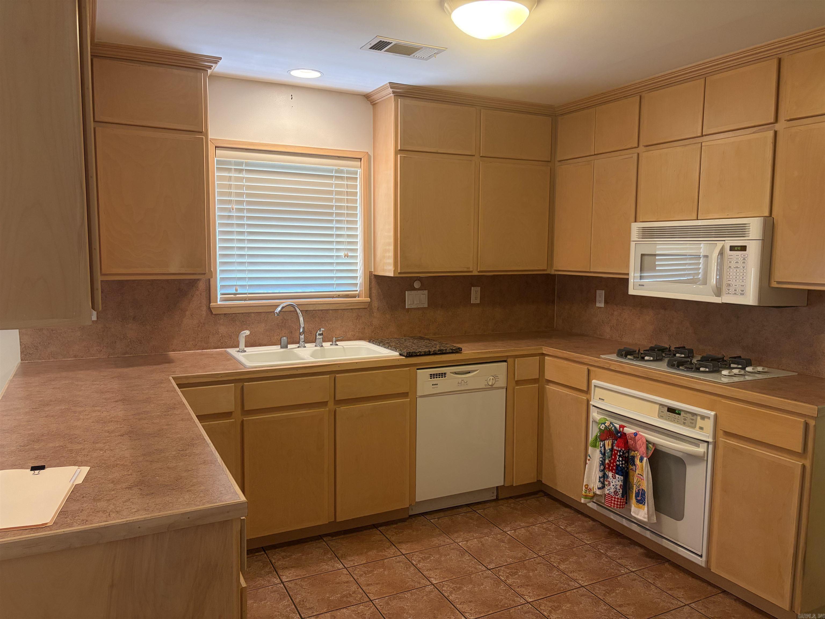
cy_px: 310
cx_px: 412
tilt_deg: -4.9
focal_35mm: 26
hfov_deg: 67.3
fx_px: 620
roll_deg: +0.0
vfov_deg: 53.1
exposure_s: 1/60
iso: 200
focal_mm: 5.96
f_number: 1.6
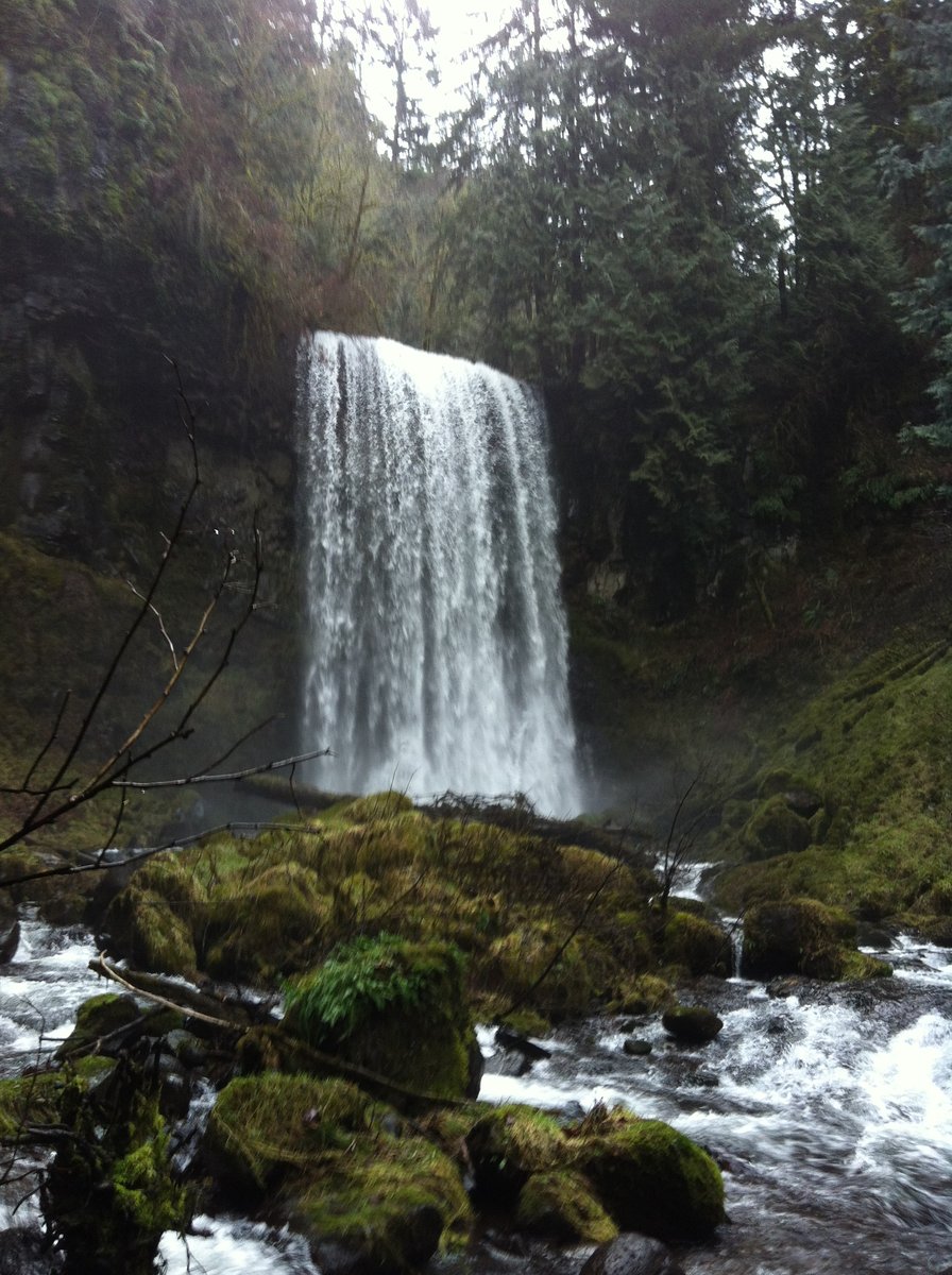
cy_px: 638
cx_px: 476
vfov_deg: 52.7
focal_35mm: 35
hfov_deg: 40.6
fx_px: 1287
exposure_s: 1/30
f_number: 2.8
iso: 80
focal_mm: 3.85
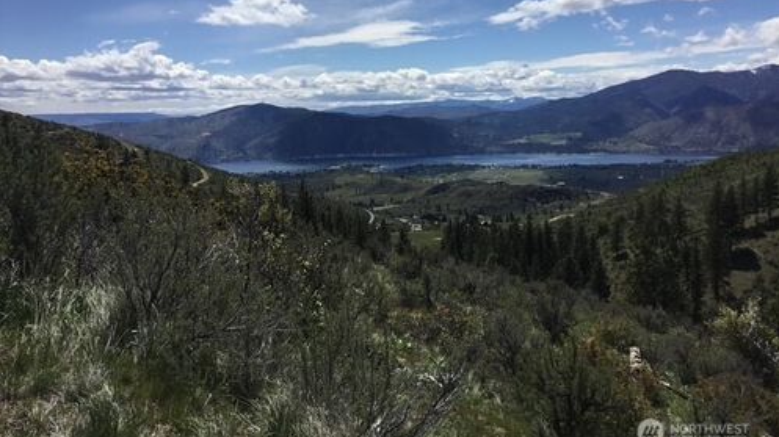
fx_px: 702
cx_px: 390
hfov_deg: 58.0
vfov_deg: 34.4
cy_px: 165
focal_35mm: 34
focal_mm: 3.3
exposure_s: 1/2717
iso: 25
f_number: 2.4
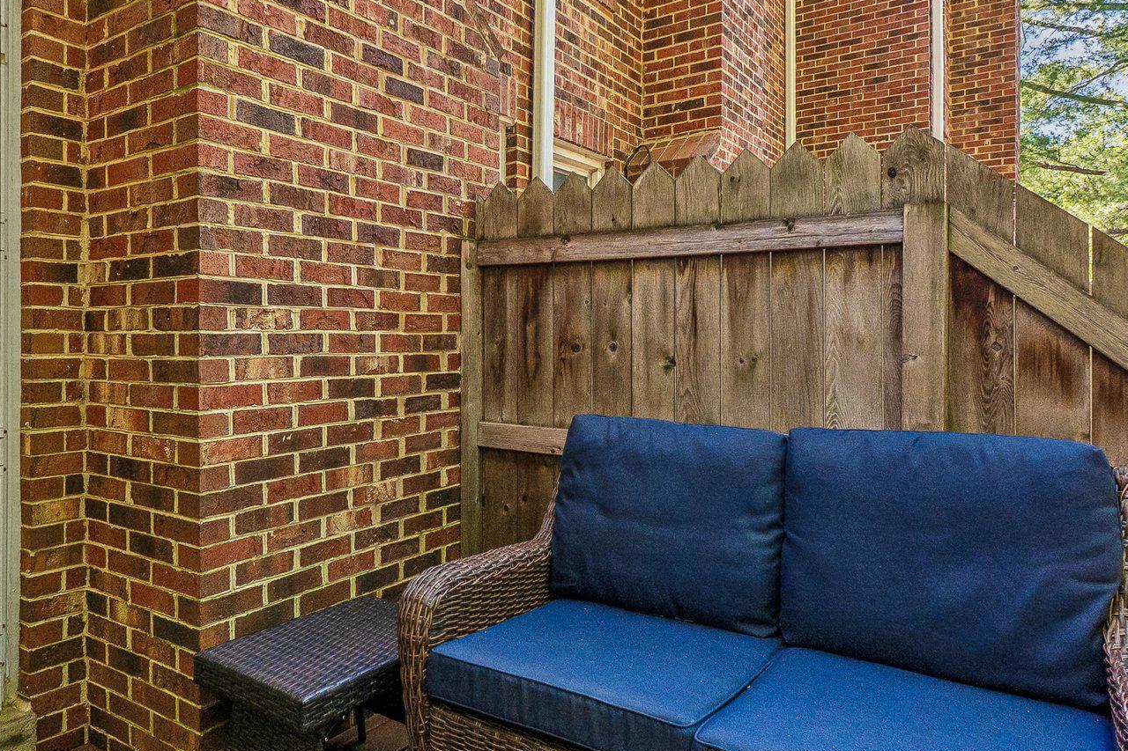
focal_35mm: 24
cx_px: 429
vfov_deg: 53.1
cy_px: 370
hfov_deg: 72.6
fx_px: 752
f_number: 8
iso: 400
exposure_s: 1/125
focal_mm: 10
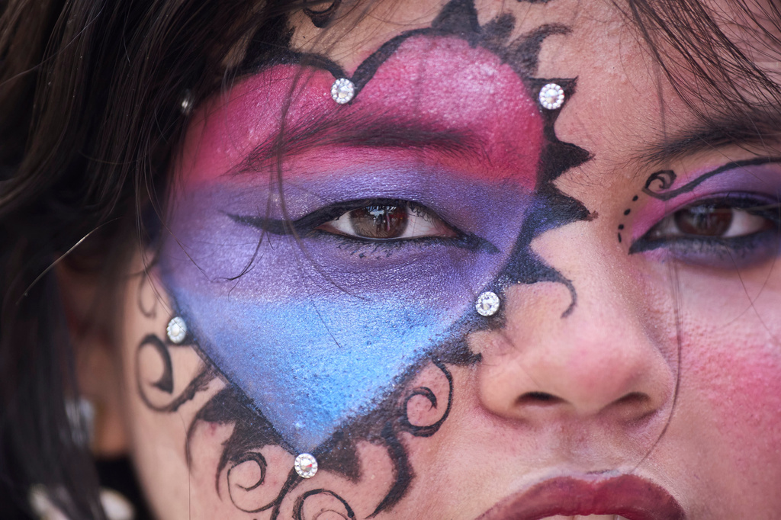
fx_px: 6506
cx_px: 390
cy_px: 260
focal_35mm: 300
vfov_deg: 4.6
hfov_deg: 6.9
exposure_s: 1/2000
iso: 800
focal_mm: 200
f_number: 2.8
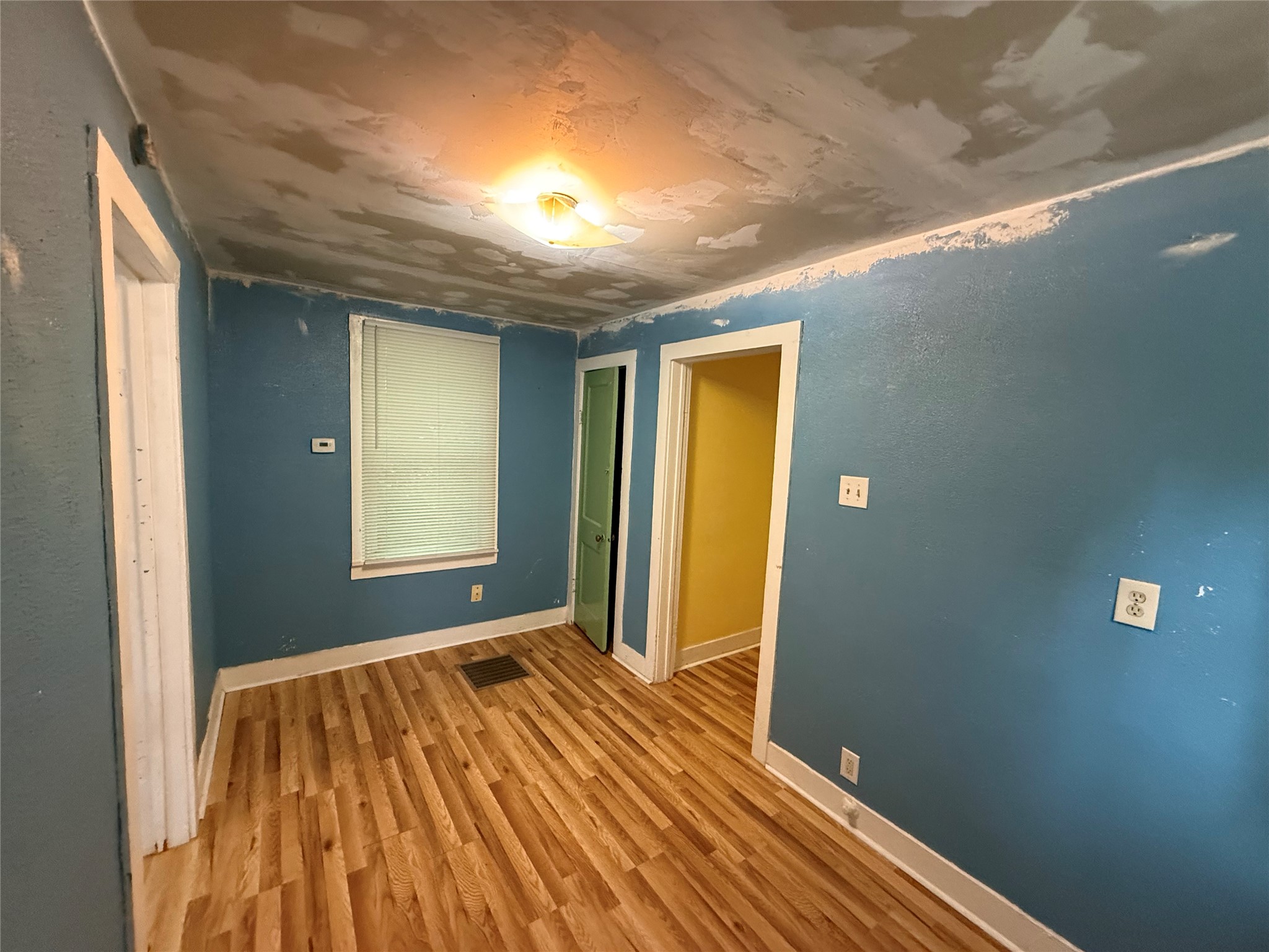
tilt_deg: -5.6
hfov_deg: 102.1
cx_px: 634
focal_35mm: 14
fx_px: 513
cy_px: 476
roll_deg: -3.0
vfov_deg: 85.7
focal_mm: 2.22
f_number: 2.2
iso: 640
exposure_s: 1/60
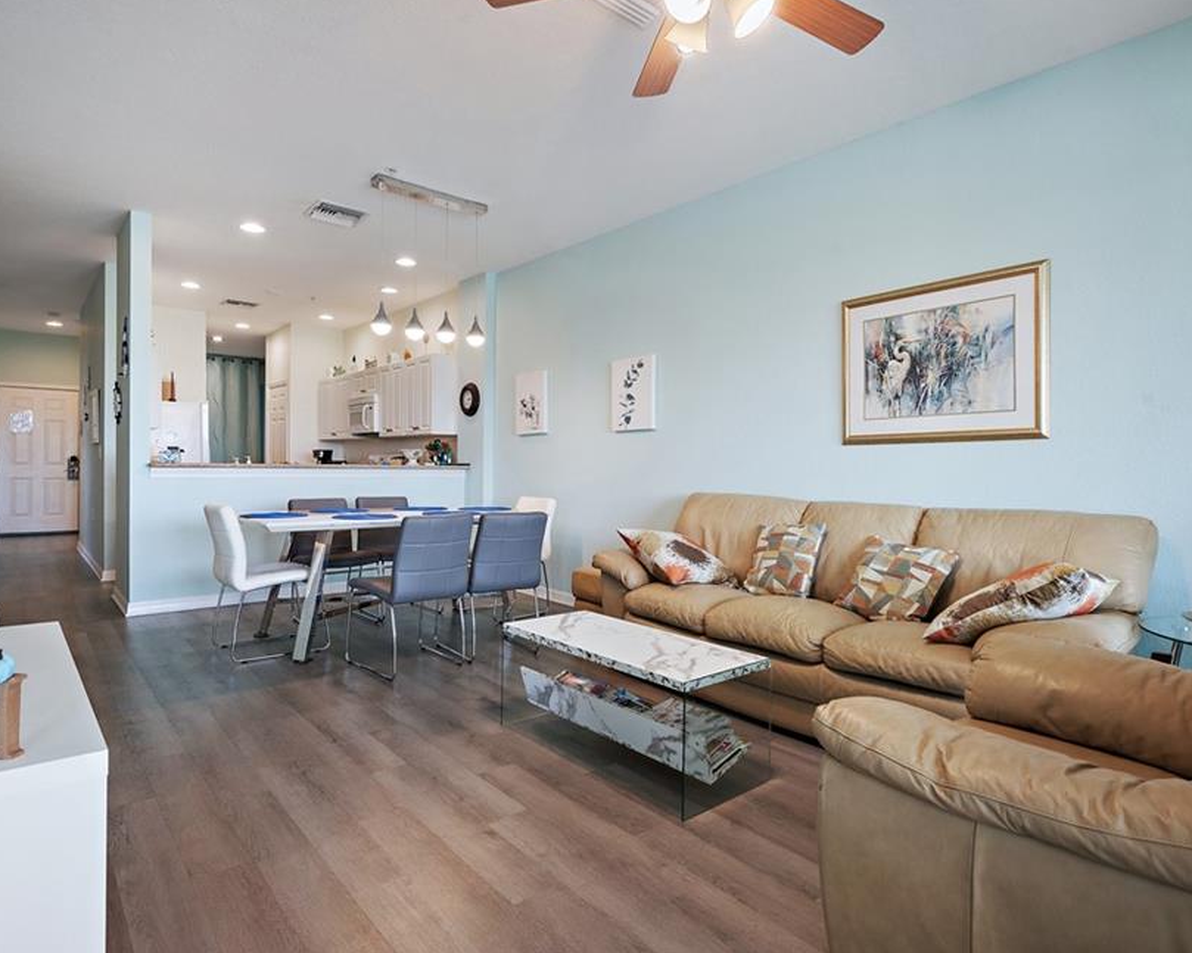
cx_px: 582
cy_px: 468
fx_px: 670
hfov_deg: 83.3
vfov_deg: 70.8
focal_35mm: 19
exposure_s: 1/10
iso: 400
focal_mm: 16
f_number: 8
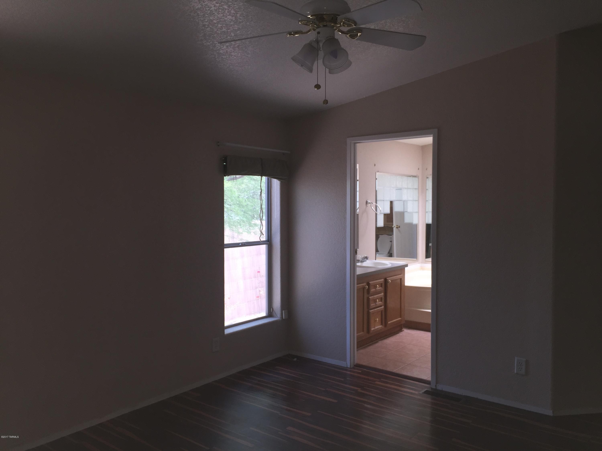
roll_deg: +1.3
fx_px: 504
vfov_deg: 48.2
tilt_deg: -2.6
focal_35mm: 29
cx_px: 301
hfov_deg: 61.7
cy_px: 226
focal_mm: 4.15
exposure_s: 1/45
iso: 32
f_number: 2.2
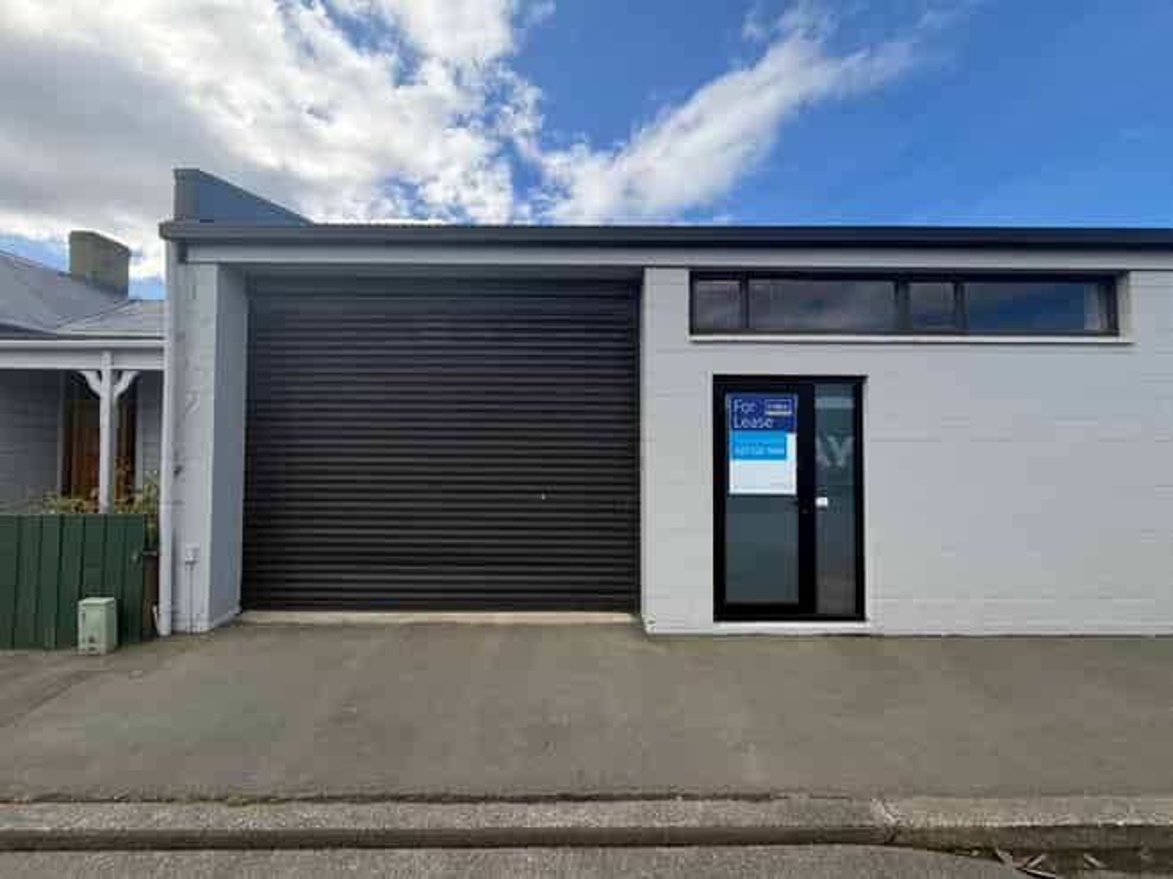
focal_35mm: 14
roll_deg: +0.1
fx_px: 474
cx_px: 586
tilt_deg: +1.5
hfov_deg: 102.1
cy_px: 440
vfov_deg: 85.6
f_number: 2.2
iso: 40
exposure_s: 1/631
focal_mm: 2.22
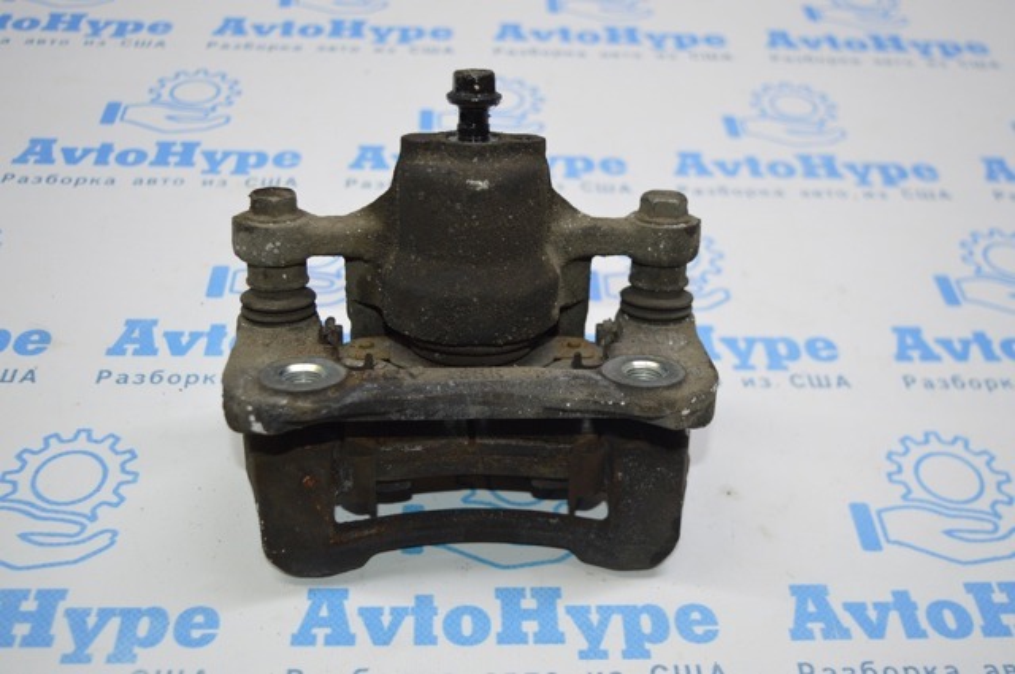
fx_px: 1183
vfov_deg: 31.8
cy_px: 337
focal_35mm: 42
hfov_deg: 46.5
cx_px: 508
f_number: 4.2
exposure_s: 1/80
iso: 400
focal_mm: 28
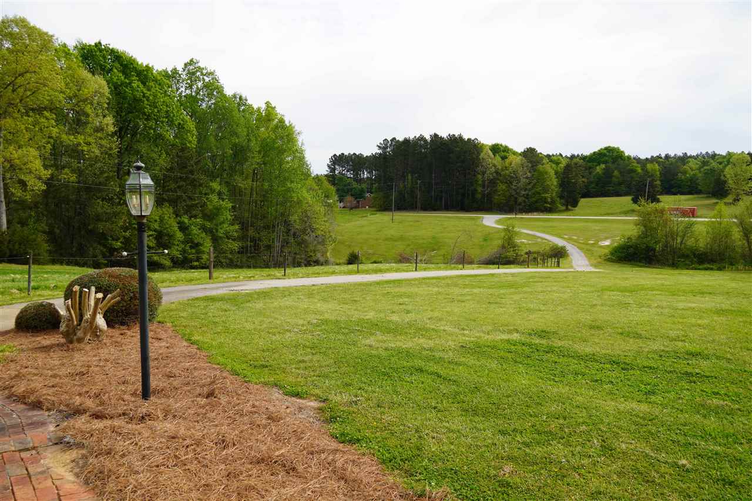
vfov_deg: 47.9
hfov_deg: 67.4
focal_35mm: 27
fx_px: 564
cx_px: 376
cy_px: 250
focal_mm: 18
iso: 100
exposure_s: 1/320
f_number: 5
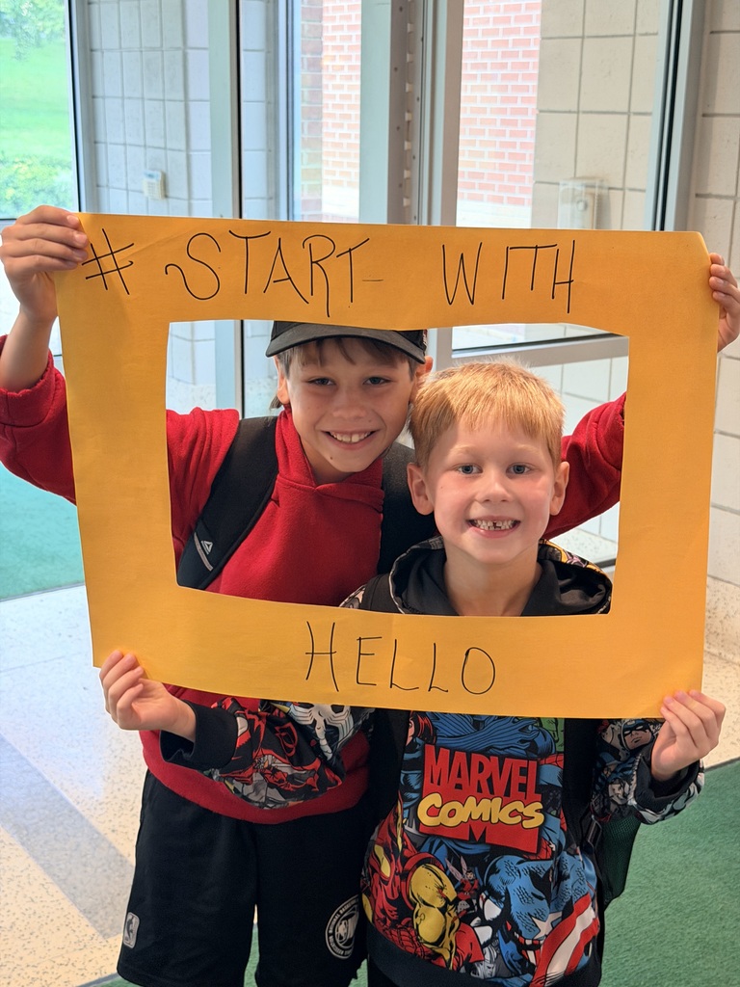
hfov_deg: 30.3
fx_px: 1368
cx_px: 370
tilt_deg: -15.7
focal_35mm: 48
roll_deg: -0.7
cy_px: 494
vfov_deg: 39.7
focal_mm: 6.76
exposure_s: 1/60
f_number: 1.78
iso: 200
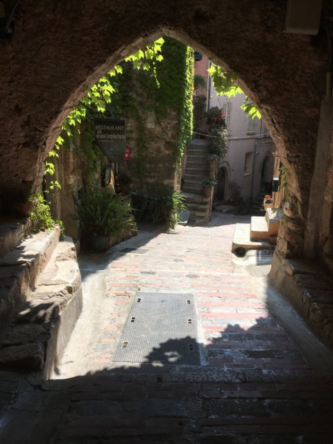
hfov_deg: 48.2
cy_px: 222
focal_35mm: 29
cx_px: 166
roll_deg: -2.9
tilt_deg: -16.1
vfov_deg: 61.7
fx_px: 372
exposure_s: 1/974
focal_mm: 4.15
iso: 25
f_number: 2.2
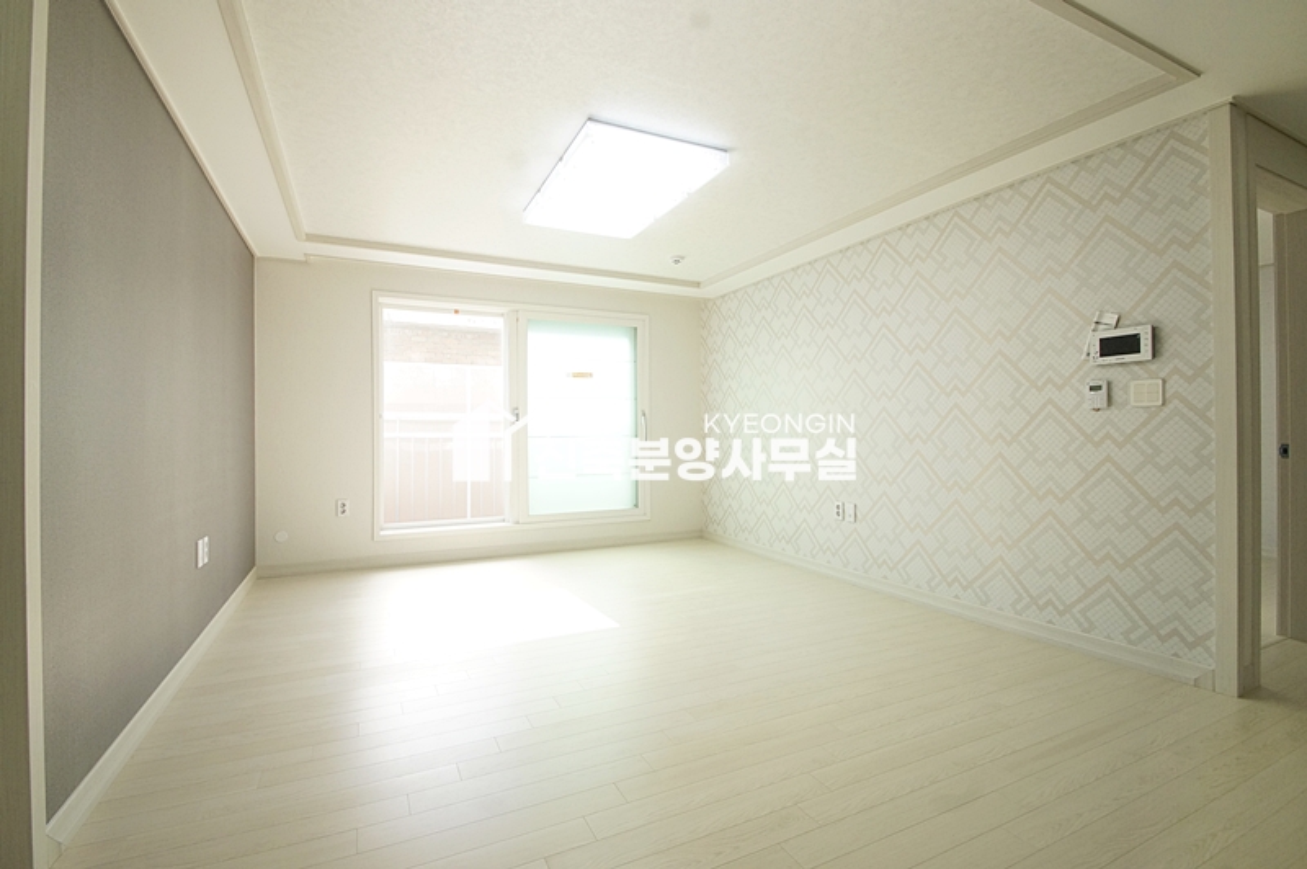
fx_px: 544
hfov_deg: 100.4
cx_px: 654
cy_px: 434
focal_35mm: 15
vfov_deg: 77.2
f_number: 9
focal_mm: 10
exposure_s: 1/125
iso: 800
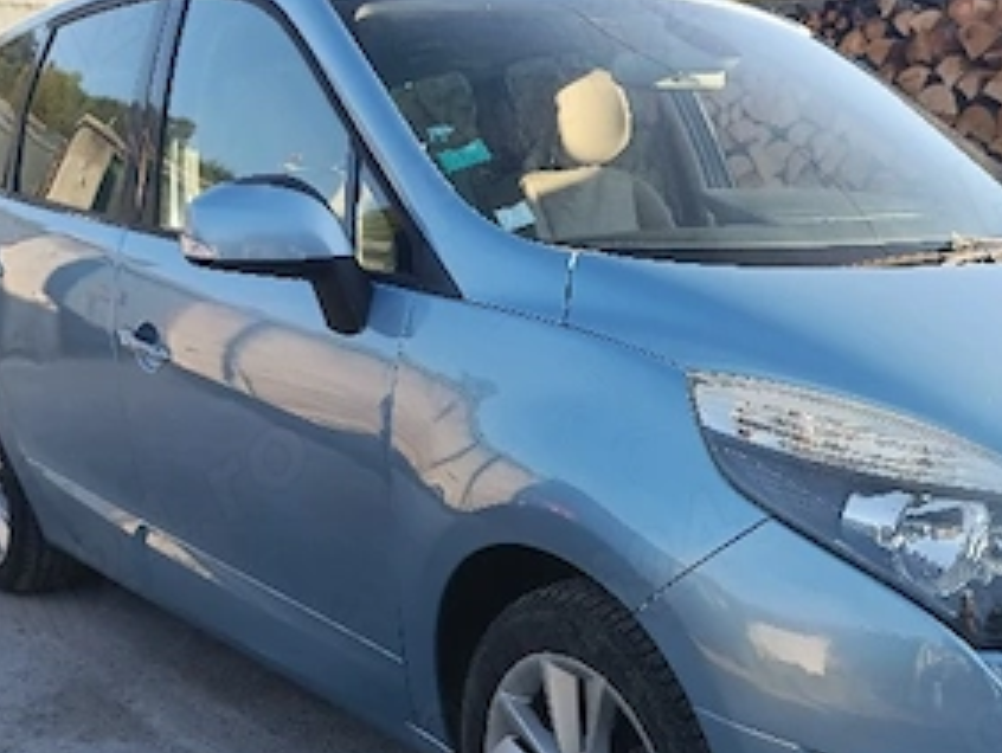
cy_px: 614
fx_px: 1420
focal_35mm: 49
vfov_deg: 29.0
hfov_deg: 37.7
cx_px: 771
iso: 50
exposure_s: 1/122
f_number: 1.6
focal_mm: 6.14
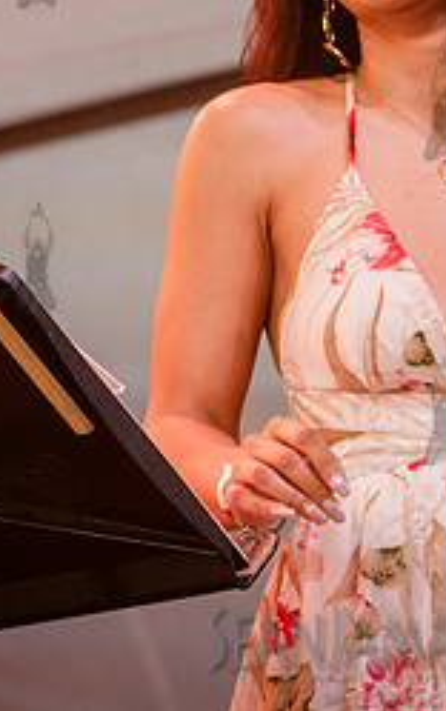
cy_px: 34
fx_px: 5883
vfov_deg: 6.9
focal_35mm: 303
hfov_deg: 4.3
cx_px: 361
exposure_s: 1/640
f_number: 4
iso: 2000
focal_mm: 92
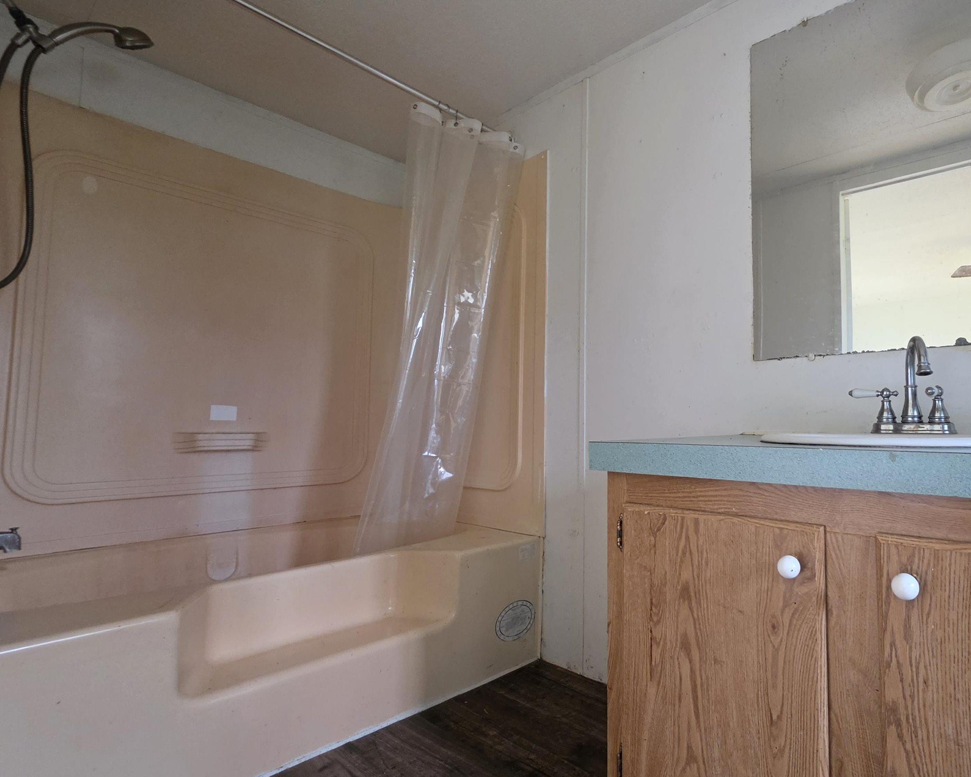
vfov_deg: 73.8
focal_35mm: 18
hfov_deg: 83.2
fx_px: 517
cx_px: 654
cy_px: 397
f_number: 1.9
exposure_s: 1/60
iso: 400
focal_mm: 2.2
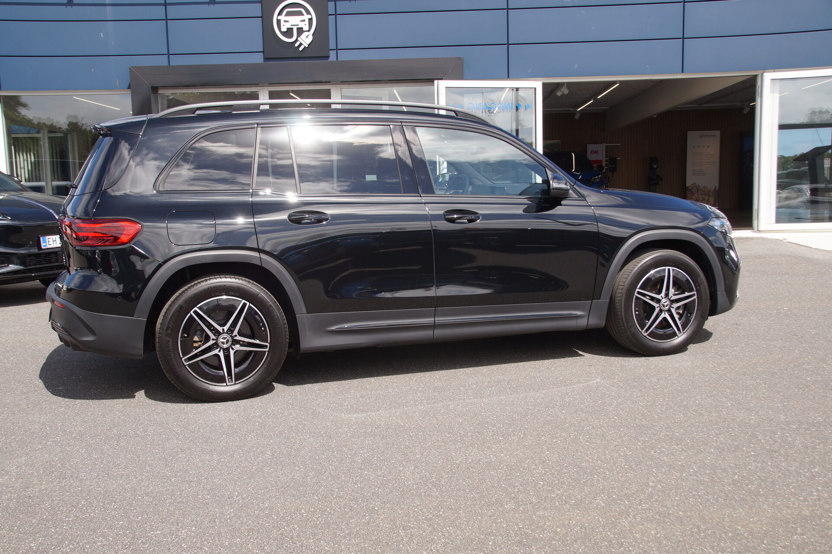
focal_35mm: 36
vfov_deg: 36.8
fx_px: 832
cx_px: 416
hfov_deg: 53.2
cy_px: 277
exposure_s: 1/200
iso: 100
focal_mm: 24
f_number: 7.1
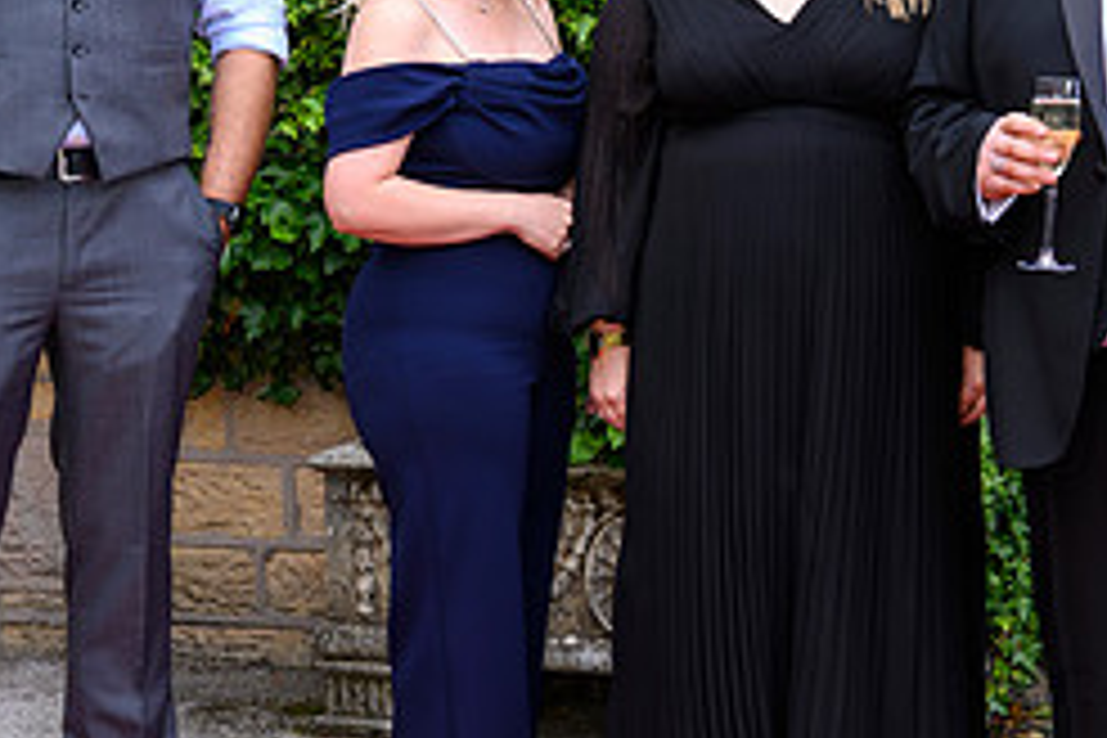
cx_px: 827
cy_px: 241
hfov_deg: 21.3
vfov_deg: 14.4
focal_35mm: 95
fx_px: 2921
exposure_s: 1/125
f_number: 5.6
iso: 720
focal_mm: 34
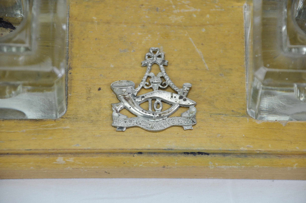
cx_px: 153
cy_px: 102
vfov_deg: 6.8
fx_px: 1718
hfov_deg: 10.2
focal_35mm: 202
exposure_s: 1/250
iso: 720
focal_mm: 135
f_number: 5.6
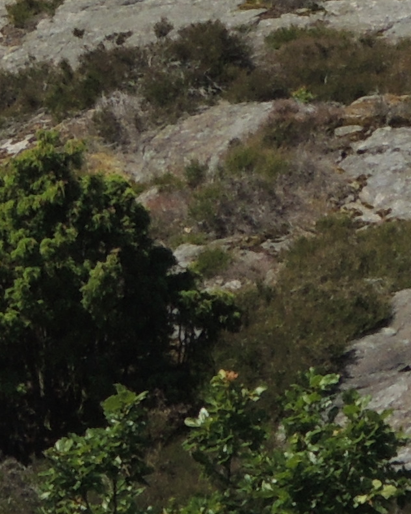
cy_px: -590
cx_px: -598
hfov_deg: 2.7
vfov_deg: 3.4
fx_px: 8652
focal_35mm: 569
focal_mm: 17.9
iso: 100
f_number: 5.5
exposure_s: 1/500
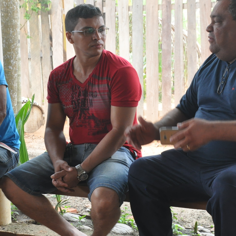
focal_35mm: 95
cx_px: 119
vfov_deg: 18.3
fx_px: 733
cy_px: 118
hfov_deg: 18.3
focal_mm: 38
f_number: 8
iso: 1000
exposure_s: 1/60
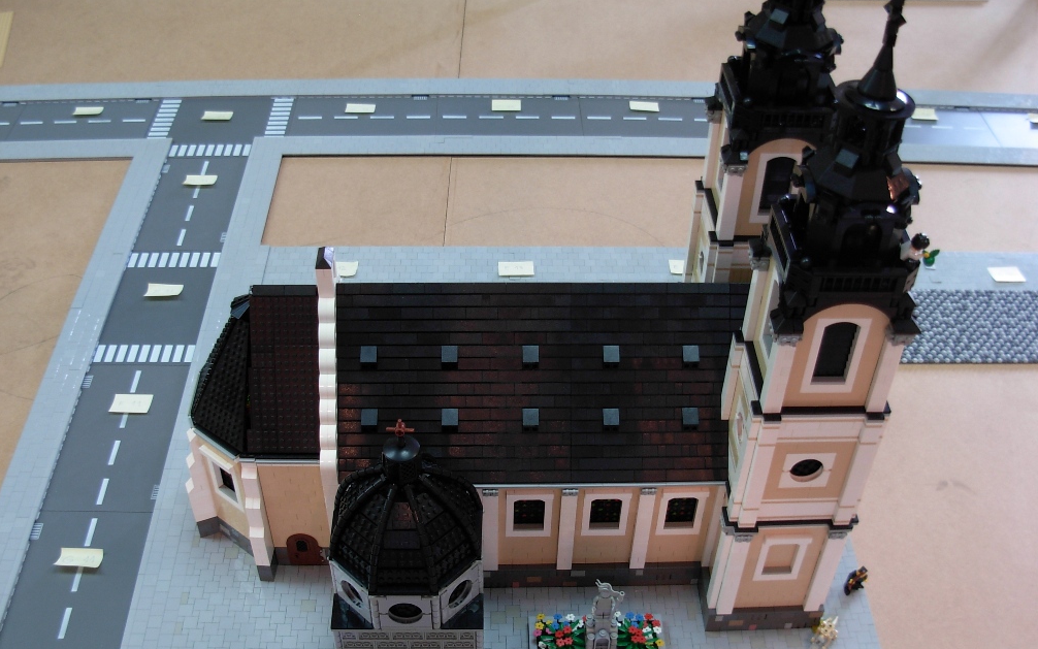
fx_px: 1160
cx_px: 526
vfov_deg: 31.3
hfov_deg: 48.2
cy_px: 328
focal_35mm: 41
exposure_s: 1/7.3
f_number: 2.9
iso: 79
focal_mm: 6.3
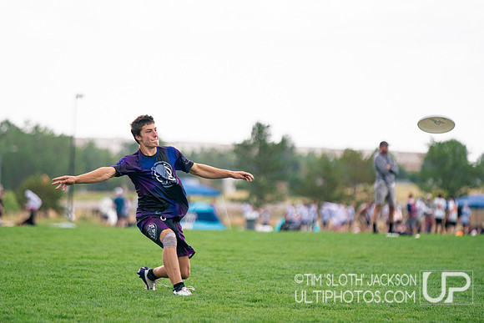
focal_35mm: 257
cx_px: 204
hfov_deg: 8.0
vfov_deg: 5.4
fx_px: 3454
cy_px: 155
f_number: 2.8
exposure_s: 1/2500
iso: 800
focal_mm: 200
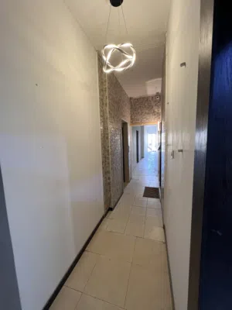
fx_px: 116
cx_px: 116
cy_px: 155
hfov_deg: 89.9
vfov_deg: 106.2
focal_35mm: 13
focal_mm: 1.57
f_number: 1.8
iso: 250
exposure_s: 1/100
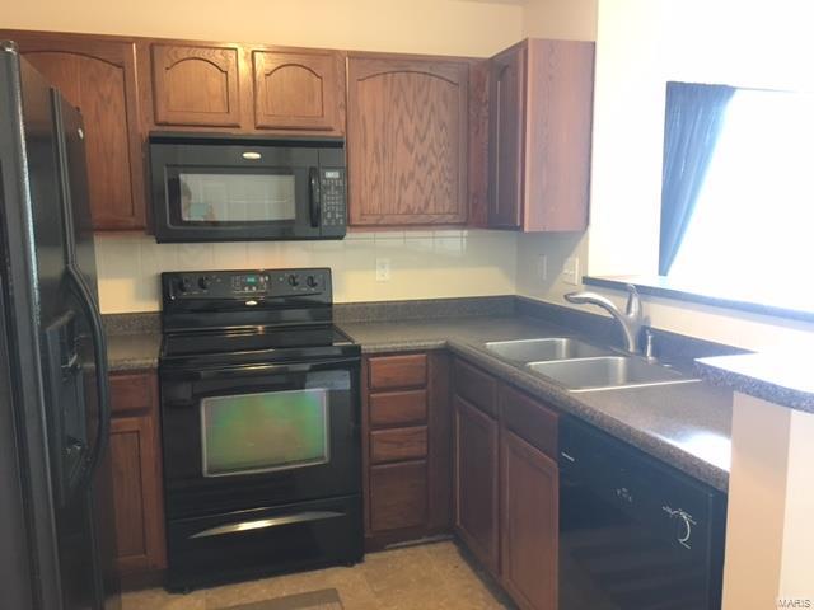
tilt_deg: -7.3
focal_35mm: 29
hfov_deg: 61.7
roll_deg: +0.1
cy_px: 305
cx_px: 407
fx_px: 682
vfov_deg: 48.2
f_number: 2.2
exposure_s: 1/17
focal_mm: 4.15
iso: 200
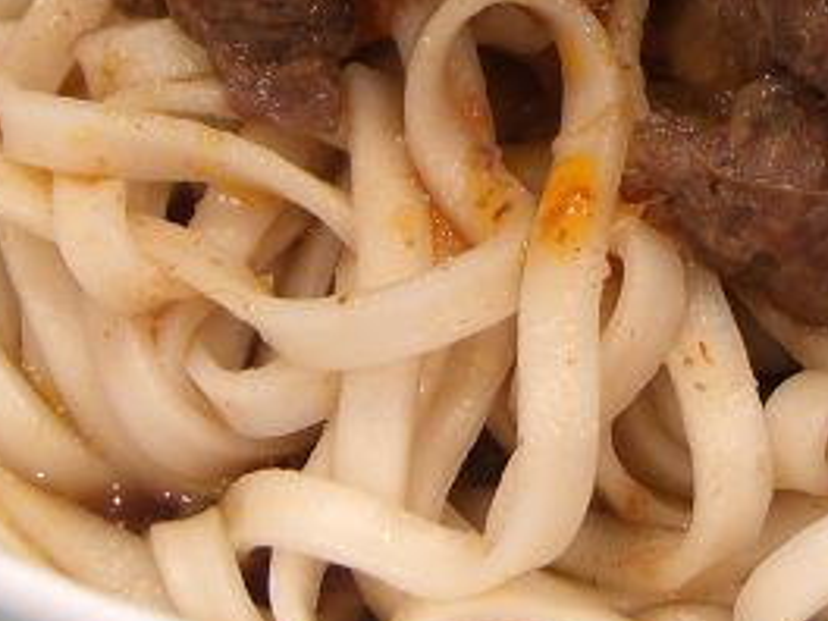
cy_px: -198
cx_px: 656
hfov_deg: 17.0
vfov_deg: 12.5
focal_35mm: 115
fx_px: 2751
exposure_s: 1/10
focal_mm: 7.9
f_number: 2.8
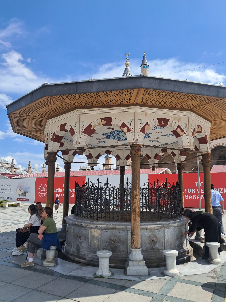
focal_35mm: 27
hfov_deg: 51.4
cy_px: 151
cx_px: 113
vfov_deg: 65.3
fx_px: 235
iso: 50
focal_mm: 4
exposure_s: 1/661
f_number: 1.8
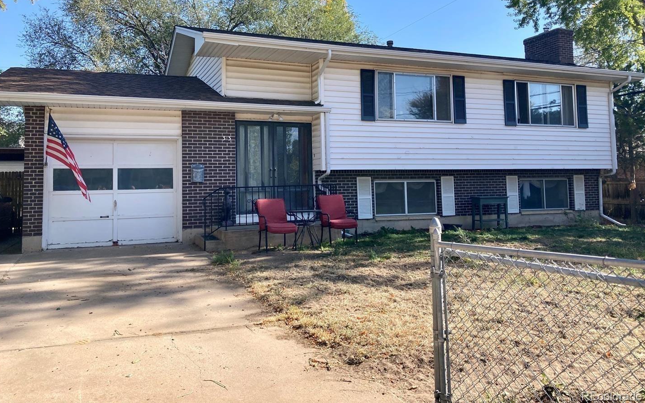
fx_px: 527
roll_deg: +0.4
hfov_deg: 62.9
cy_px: 160
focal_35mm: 30
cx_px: 322
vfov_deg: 41.6
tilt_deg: +3.9
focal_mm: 3.99
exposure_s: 1/1185
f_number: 1.8
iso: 20
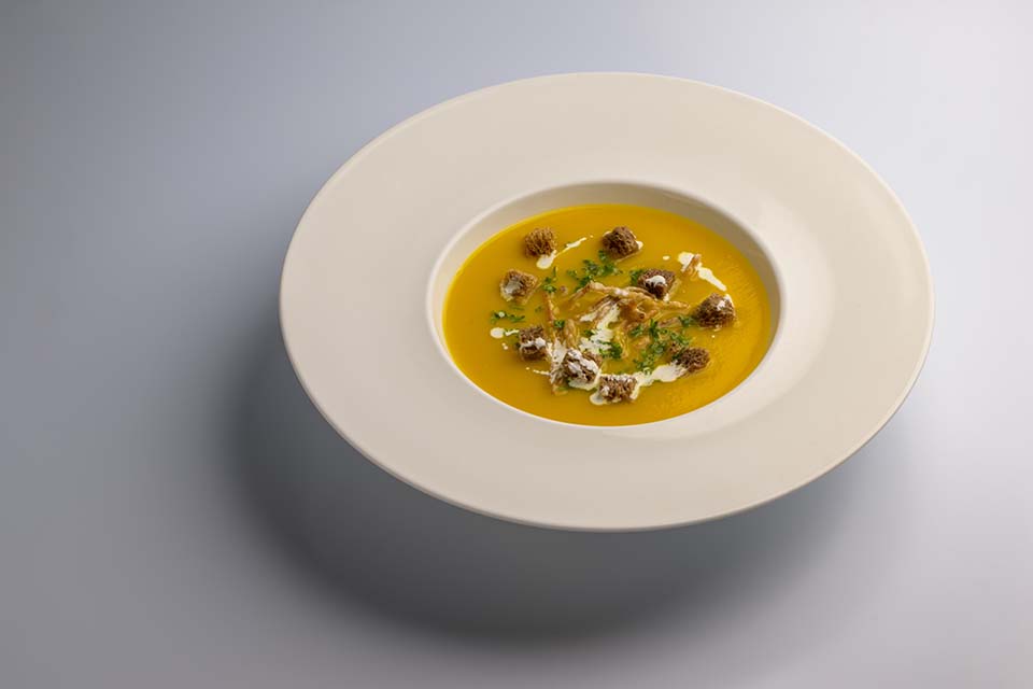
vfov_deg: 16.1
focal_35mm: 85
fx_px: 2439
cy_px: 344
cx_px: 516
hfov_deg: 23.9
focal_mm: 85
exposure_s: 1/200
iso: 80
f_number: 8.5
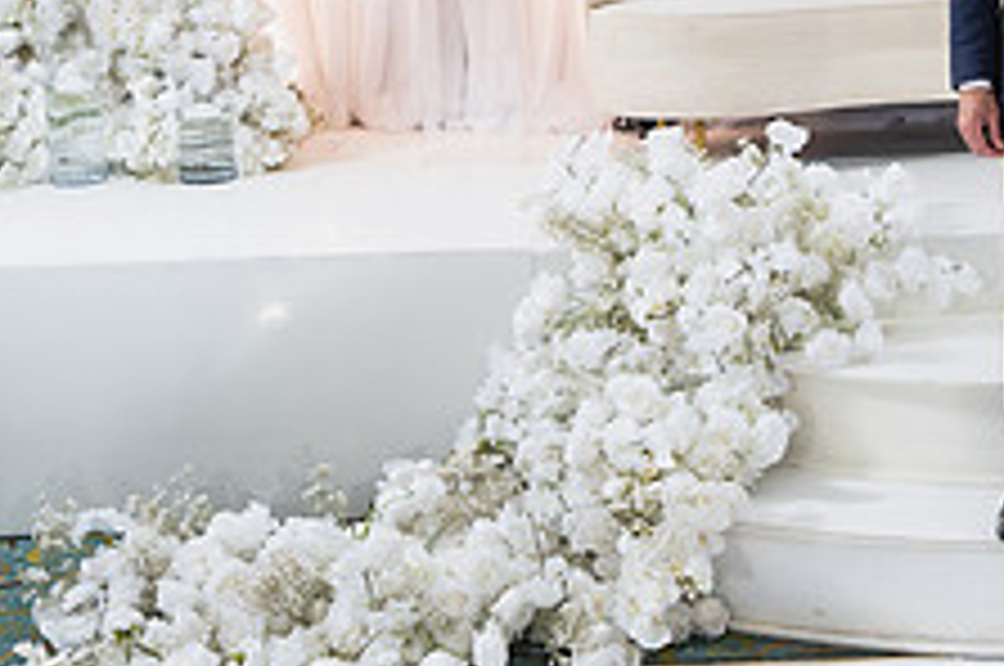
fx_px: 2033
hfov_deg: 27.1
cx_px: 842
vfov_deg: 18.2
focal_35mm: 73
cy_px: 16
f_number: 2.8
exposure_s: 1/160
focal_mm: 28
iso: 250
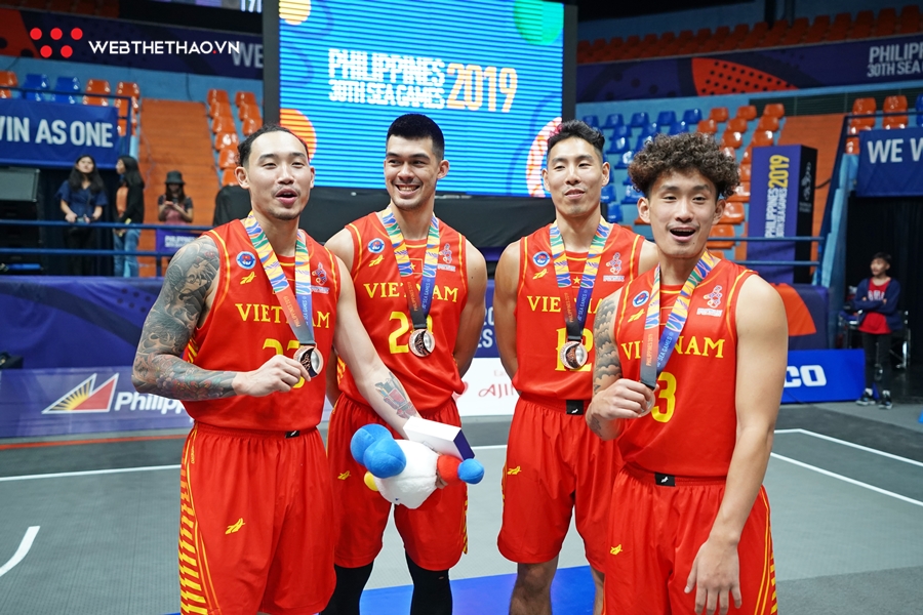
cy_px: 308
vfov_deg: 37.9
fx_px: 897
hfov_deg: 54.4
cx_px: 462
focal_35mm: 35
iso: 3200
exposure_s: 1/640
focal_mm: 35
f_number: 2.8
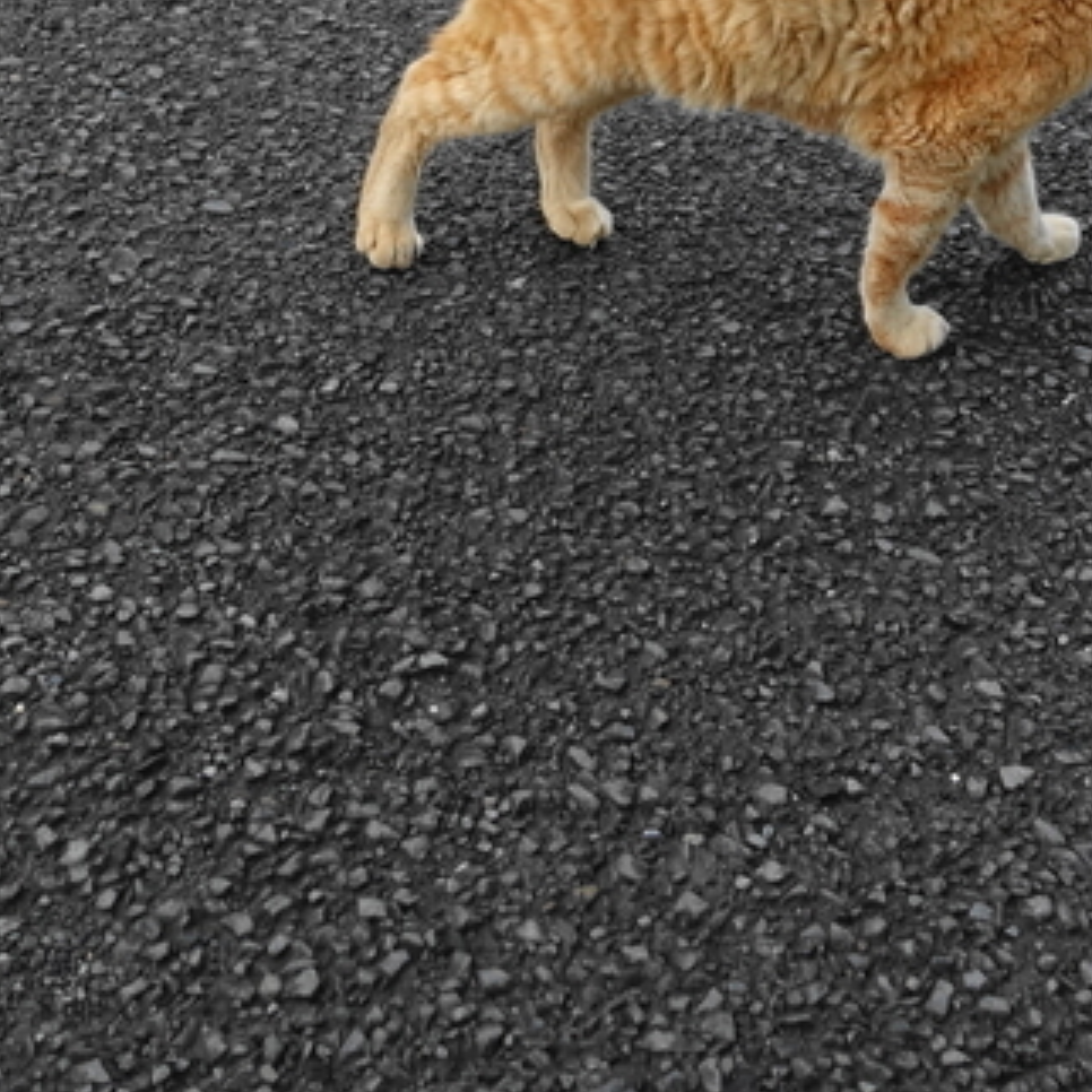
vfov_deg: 21.0
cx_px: 811
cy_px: -258
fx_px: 2712
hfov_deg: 22.6
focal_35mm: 76
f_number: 3.5
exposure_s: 1/250
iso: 400
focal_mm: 8.8
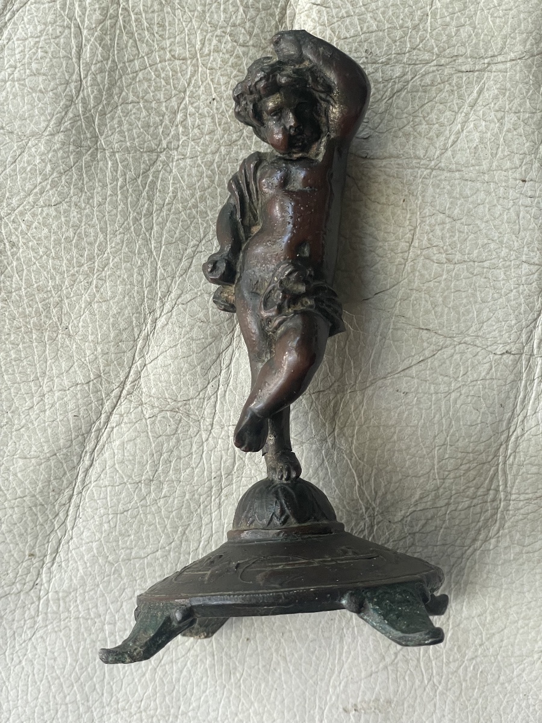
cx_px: 271
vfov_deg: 36.8
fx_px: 1086
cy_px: 362
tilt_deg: -83.6
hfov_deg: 28.0
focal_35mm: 52
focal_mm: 6
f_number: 2
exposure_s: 1/99
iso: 160
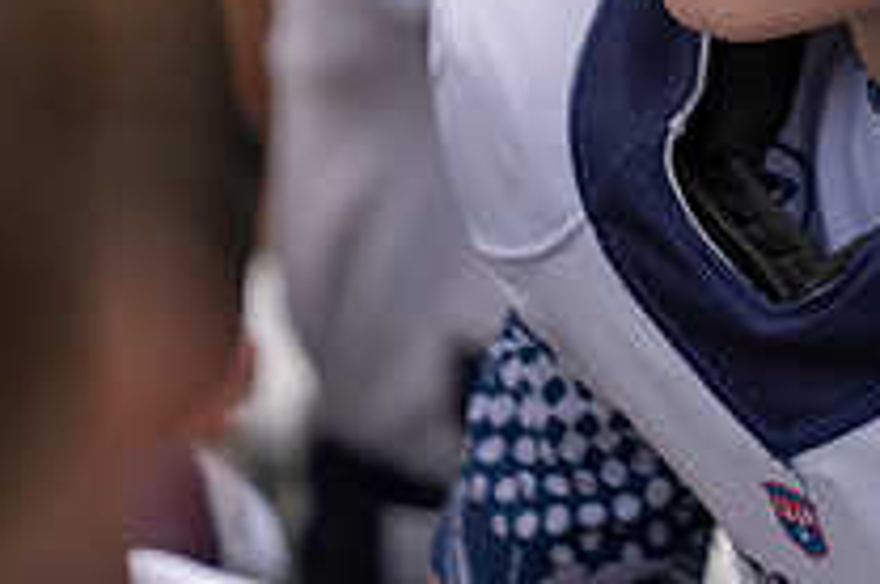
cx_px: 740
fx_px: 13643
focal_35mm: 559
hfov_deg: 3.7
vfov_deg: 2.4
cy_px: -222
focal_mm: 200
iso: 100
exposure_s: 1/640
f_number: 2.8
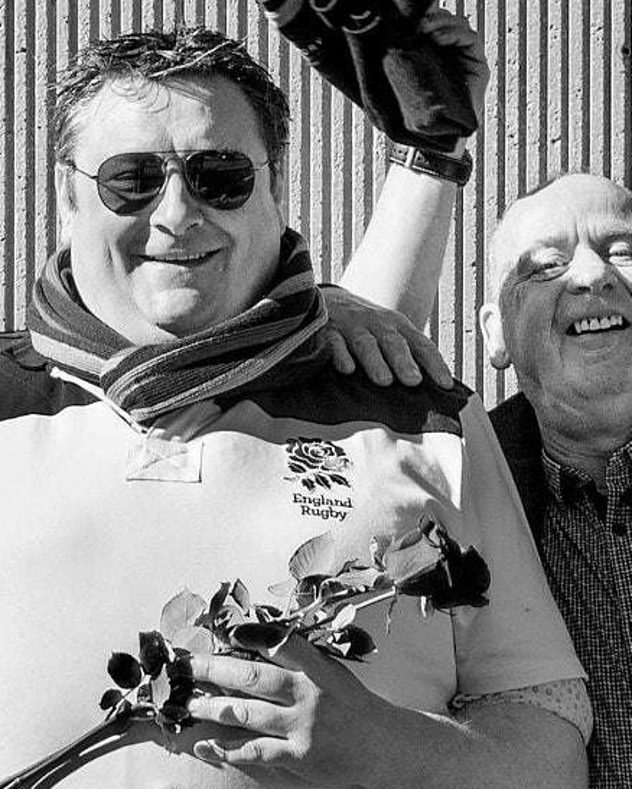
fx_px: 2267
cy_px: 532
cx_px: 276
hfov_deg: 15.9
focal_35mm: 97
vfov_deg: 19.7
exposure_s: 1/400
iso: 200
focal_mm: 17
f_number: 5.6
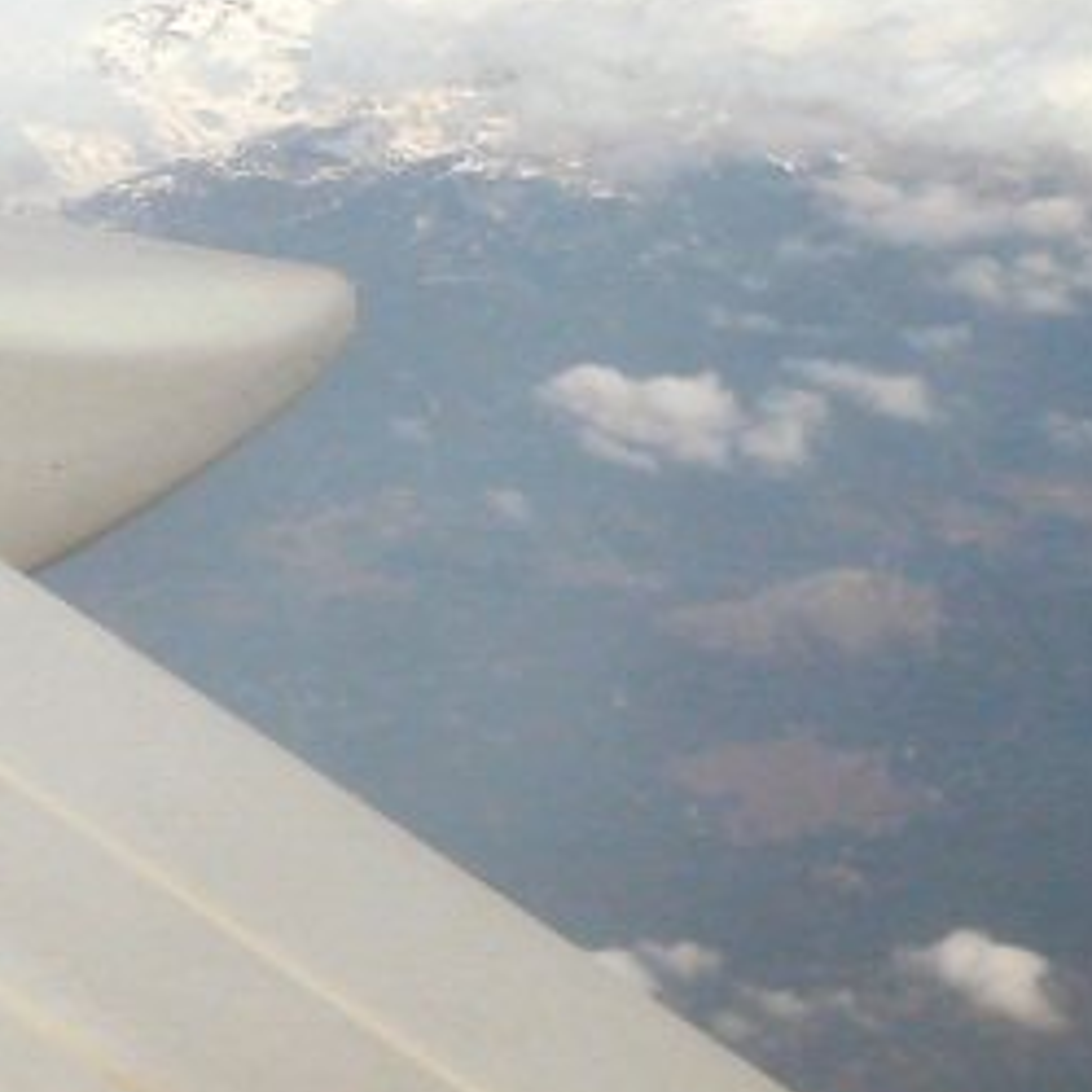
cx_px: 767
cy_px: 320
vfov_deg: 7.8
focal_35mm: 223
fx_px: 7959
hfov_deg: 7.8
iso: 100
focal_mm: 14.9
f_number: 4.6
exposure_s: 1/516
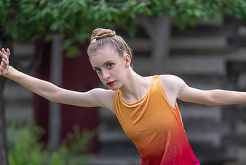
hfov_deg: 8.8
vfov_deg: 5.9
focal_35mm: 235
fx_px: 1607
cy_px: 119
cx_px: 132
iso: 1250
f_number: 2.8
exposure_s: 1/320
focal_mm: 137
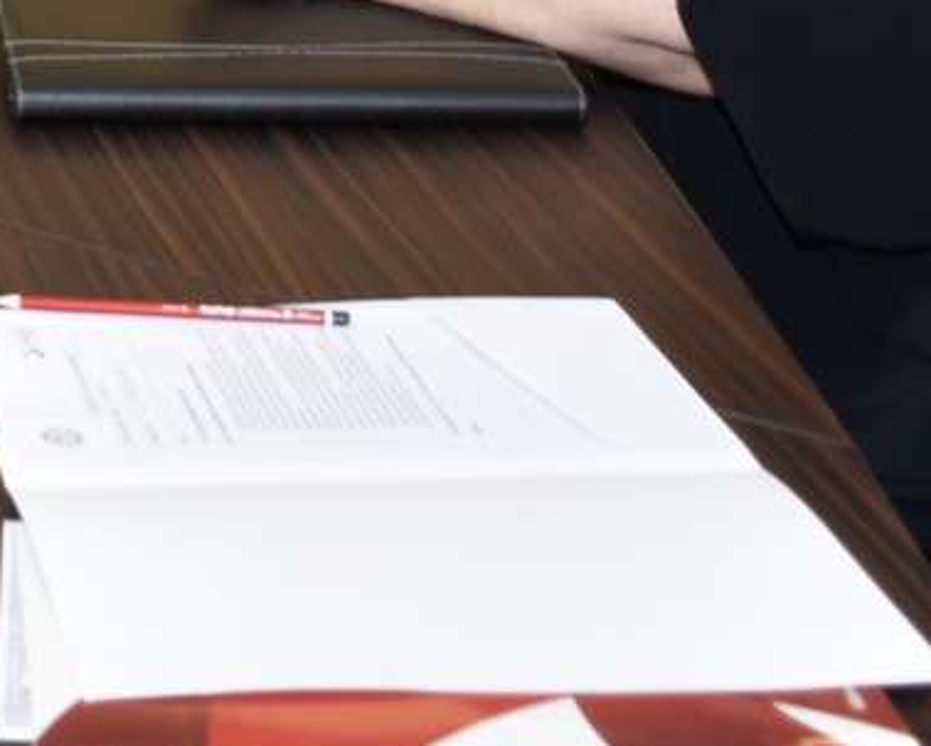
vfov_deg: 10.4
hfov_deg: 13.4
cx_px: -547
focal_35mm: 134
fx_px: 3695
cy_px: -846
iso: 160
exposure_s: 1/60
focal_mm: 18
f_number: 4.5
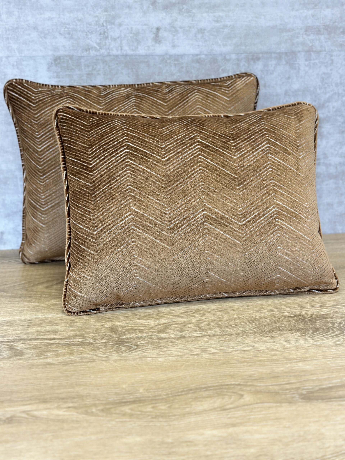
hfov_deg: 30.3
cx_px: 172
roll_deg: +1.0
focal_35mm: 48
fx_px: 638
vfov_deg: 39.7
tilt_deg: -17.2
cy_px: 230
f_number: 1.78
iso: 80
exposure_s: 1/120
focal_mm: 6.86
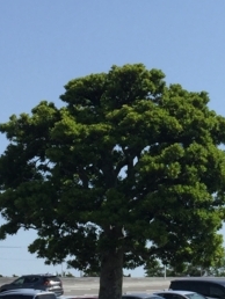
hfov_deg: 12.8
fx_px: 995
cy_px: 139
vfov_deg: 17.1
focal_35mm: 115
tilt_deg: +13.0
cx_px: 190
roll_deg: +0.9
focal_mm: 4.15
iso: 32
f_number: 2.2
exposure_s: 1/2326
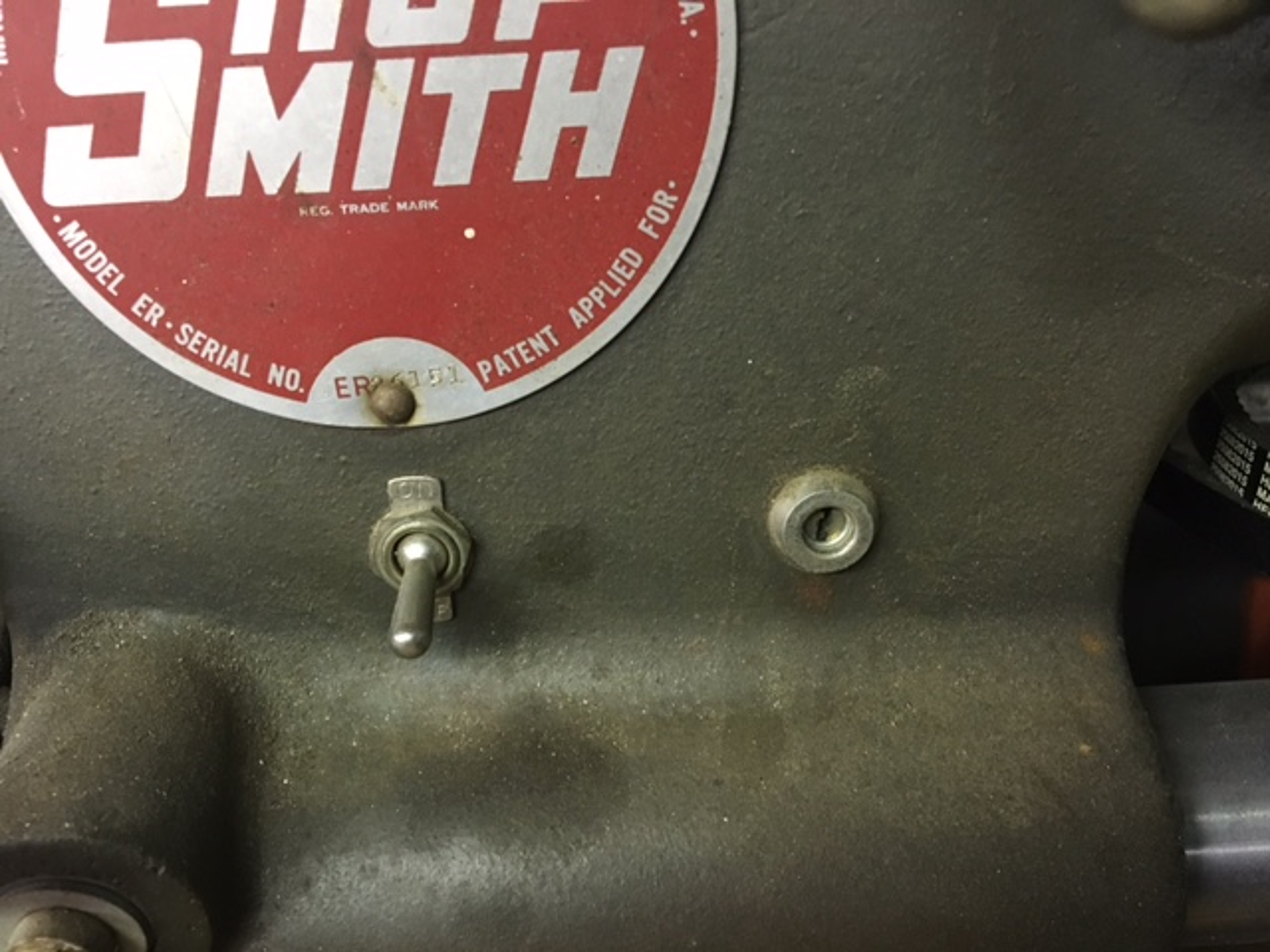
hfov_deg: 61.7
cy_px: 476
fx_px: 1064
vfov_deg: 48.2
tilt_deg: -31.8
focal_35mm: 29
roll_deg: +1.5
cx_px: 635
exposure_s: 1/15
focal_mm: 4.15
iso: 200
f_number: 2.2
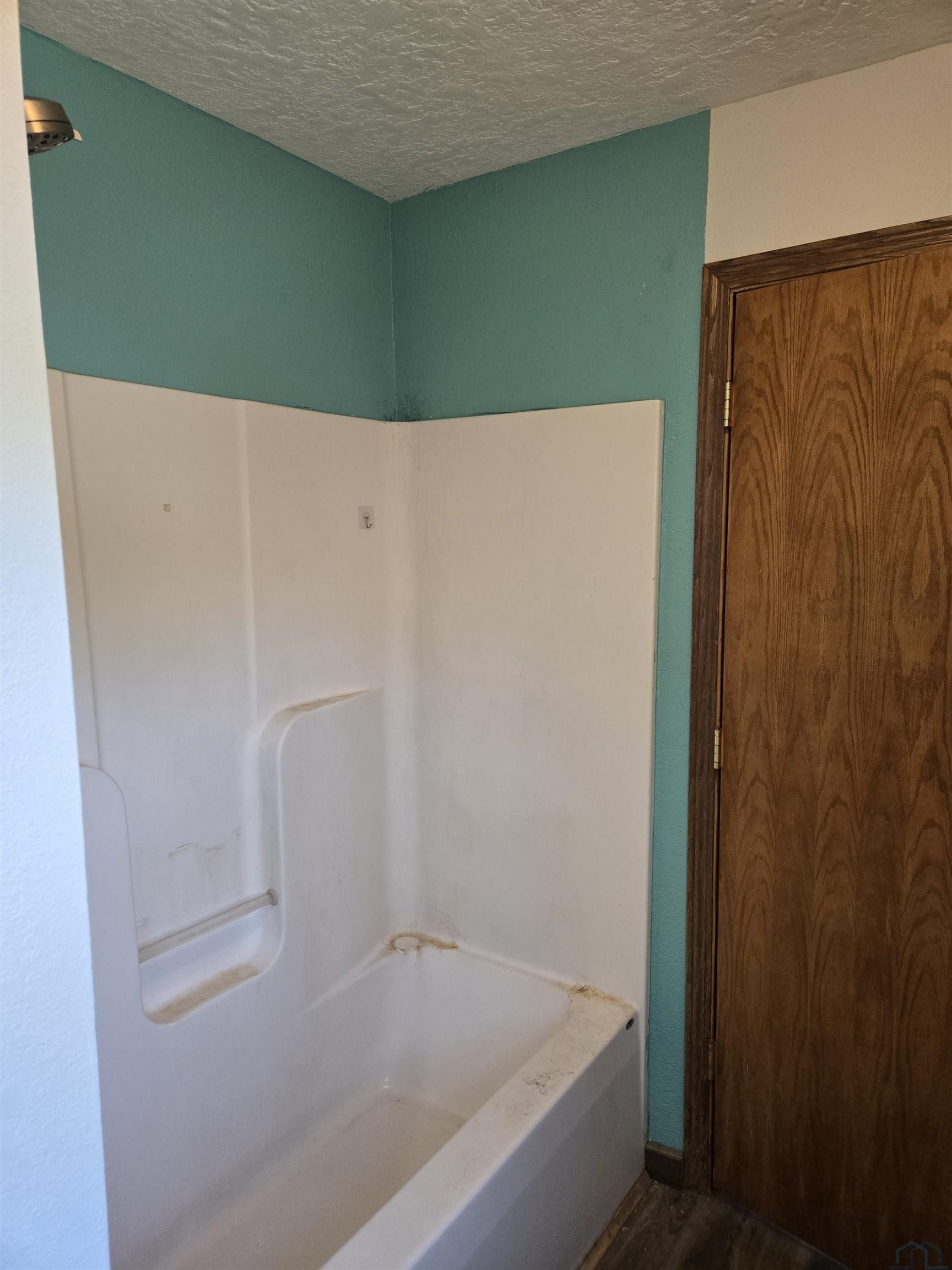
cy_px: 635
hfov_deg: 58.9
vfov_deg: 73.9
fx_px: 843
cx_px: 476
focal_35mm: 23
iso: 200
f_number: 1.8
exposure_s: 1/120
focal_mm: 5.4
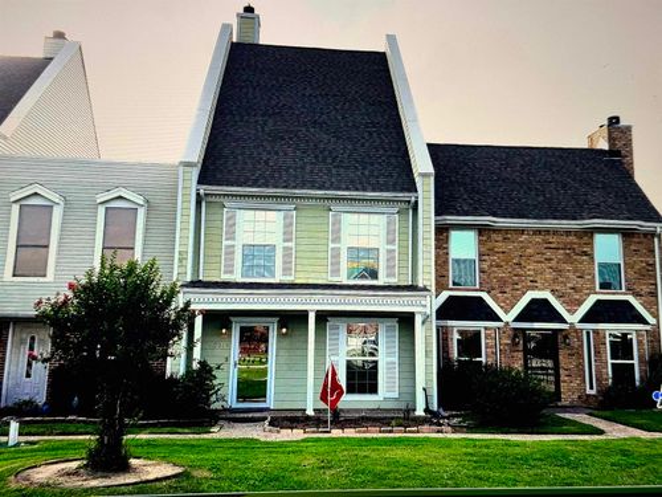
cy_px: 248
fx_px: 918
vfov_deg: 30.3
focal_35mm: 48
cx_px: 331
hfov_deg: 39.7
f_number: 1.78
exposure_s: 1/73
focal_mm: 6.76
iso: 100
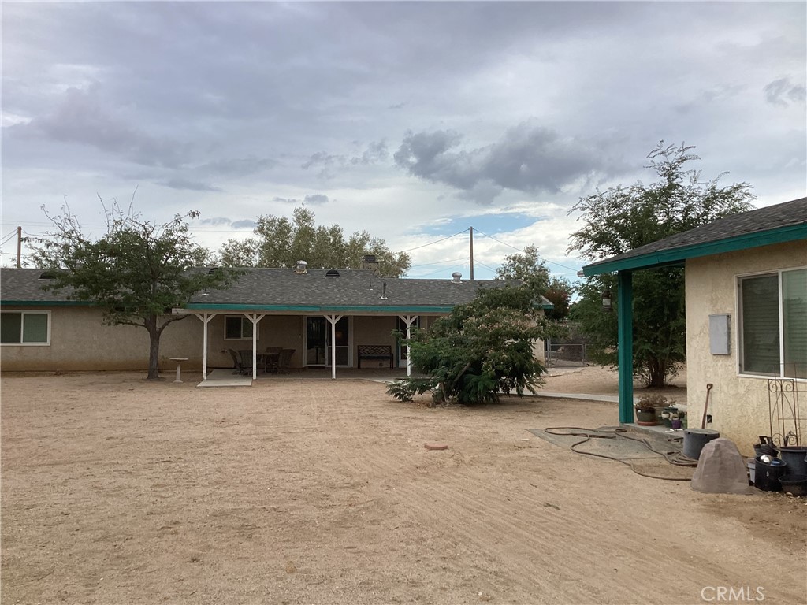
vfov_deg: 45.4
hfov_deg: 58.4
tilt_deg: +2.7
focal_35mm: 31
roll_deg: +0.0
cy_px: 302
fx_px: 723
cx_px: 404
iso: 25
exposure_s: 1/791
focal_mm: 3.3
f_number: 2.4
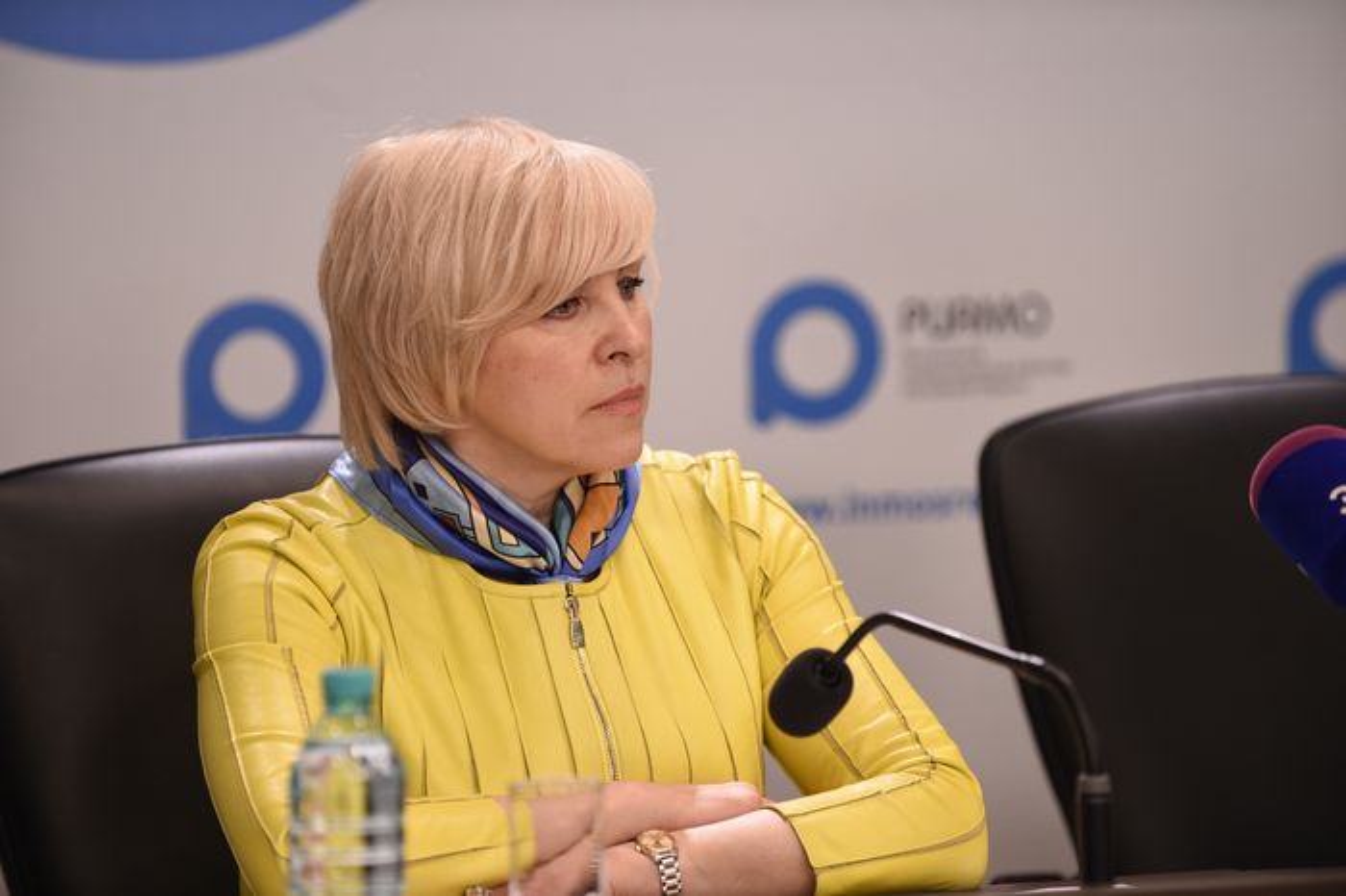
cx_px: 673
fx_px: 7474
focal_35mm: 200
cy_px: 448
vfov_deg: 6.9
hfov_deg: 10.3
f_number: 4
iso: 1600
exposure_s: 1/320
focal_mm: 200
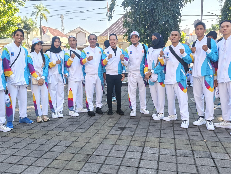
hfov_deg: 55.2
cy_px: 93
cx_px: 101
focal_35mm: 33
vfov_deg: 42.9
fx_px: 220
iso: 51
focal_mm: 5.56
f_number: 1.8
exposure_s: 1/100
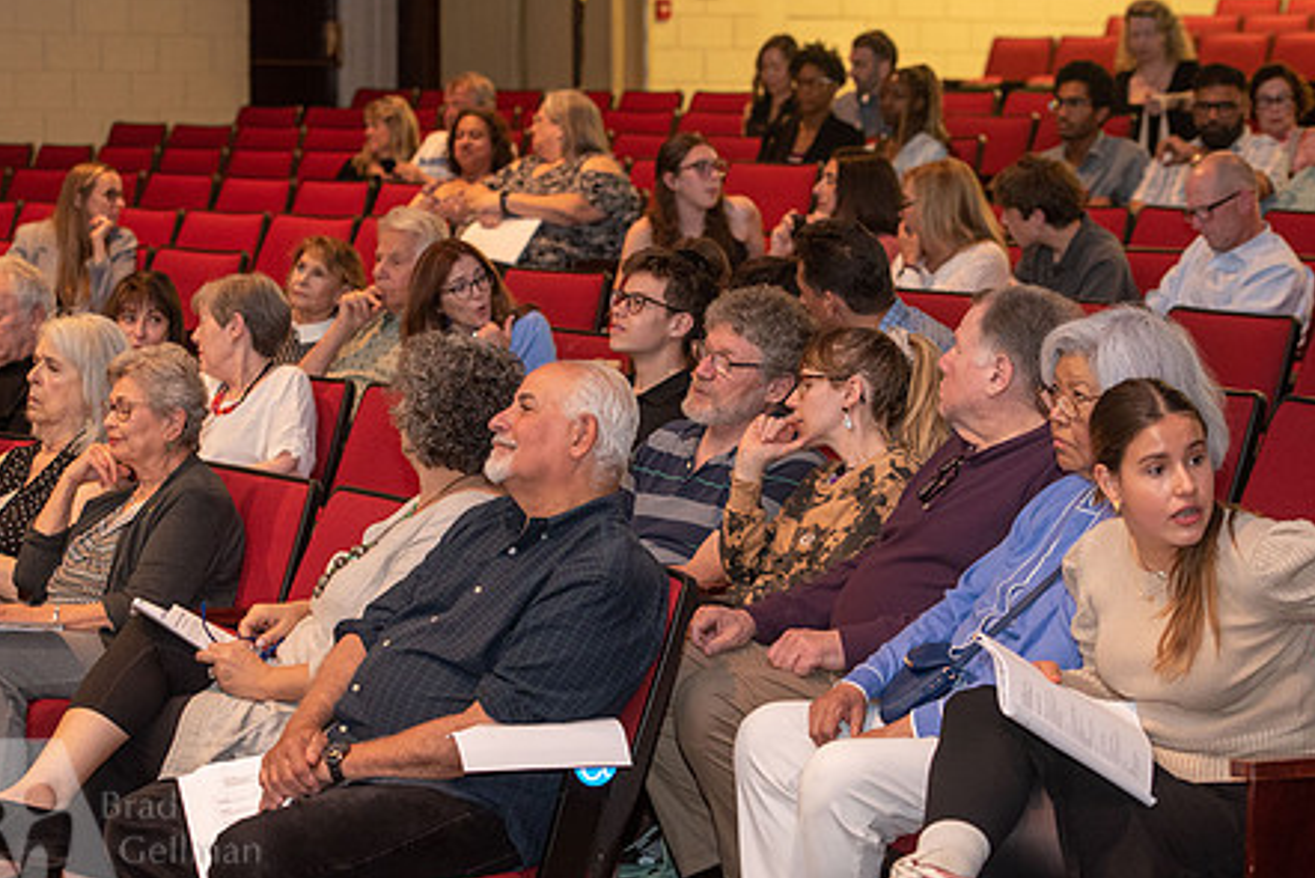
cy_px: 504
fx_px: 3836
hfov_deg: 19.4
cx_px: 595
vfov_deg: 13.0
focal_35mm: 105
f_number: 3.5
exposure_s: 1/100
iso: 2000
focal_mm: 80
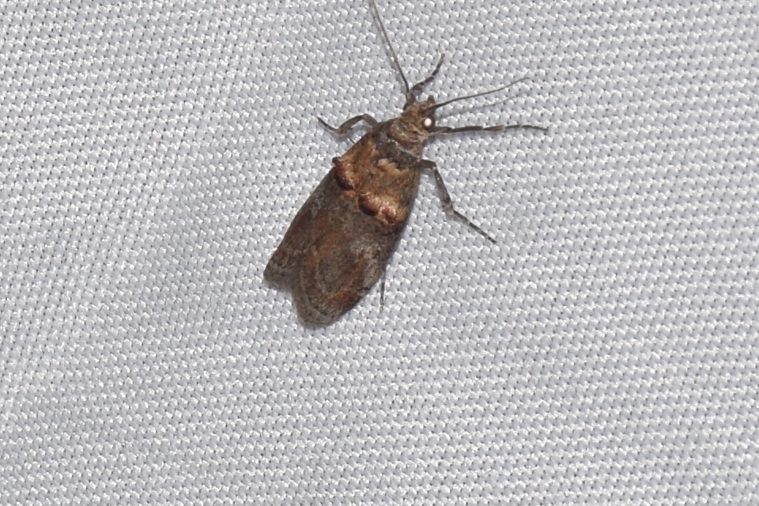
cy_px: 253
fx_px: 4427
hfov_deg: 9.8
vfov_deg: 6.5
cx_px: 380
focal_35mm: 210
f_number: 13
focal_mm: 140
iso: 100
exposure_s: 1/160
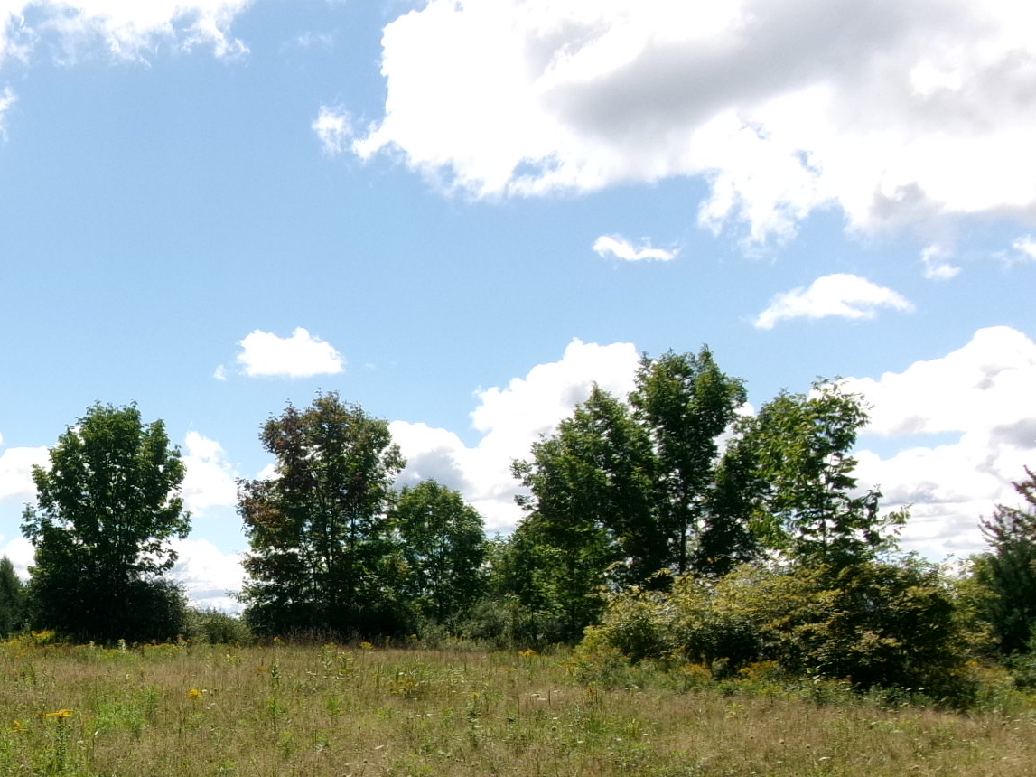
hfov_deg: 36.4
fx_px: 1496
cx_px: 150
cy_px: 693
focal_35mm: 50
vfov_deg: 28.1
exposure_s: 1/150
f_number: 10.8
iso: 100
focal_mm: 5.1
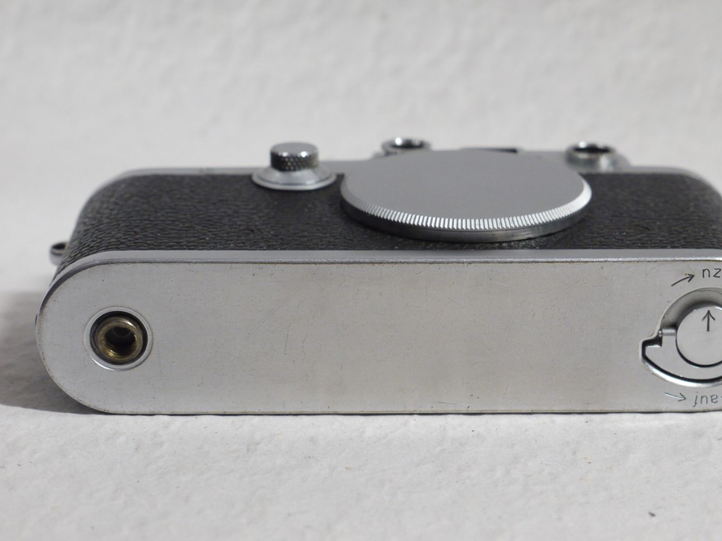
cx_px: 412
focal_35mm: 93
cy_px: 252
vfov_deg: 15.9
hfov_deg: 21.1
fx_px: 1940
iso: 800
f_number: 6.3
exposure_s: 1/15
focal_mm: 40
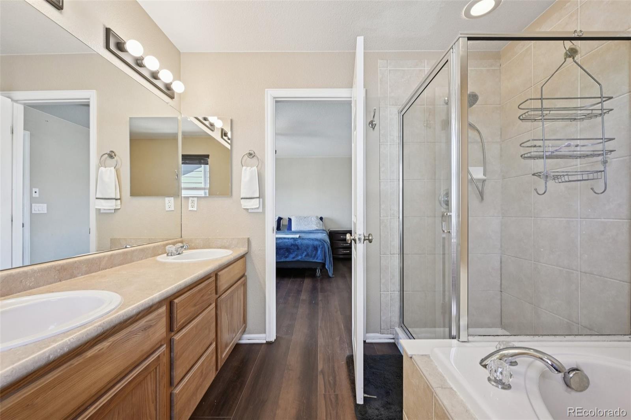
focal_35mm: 14
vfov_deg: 81.2
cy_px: 210
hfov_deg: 104.3
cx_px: 316
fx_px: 245
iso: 400
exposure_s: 1/6
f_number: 11
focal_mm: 14
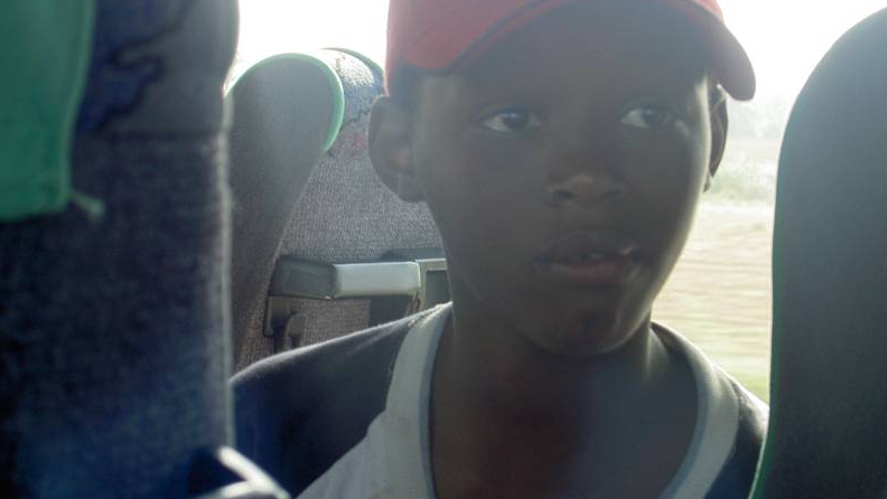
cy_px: 207
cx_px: 444
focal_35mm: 110
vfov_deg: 11.0
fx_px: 2588
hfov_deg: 19.4
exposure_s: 1/60
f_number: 4.5
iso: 100
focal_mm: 20.6
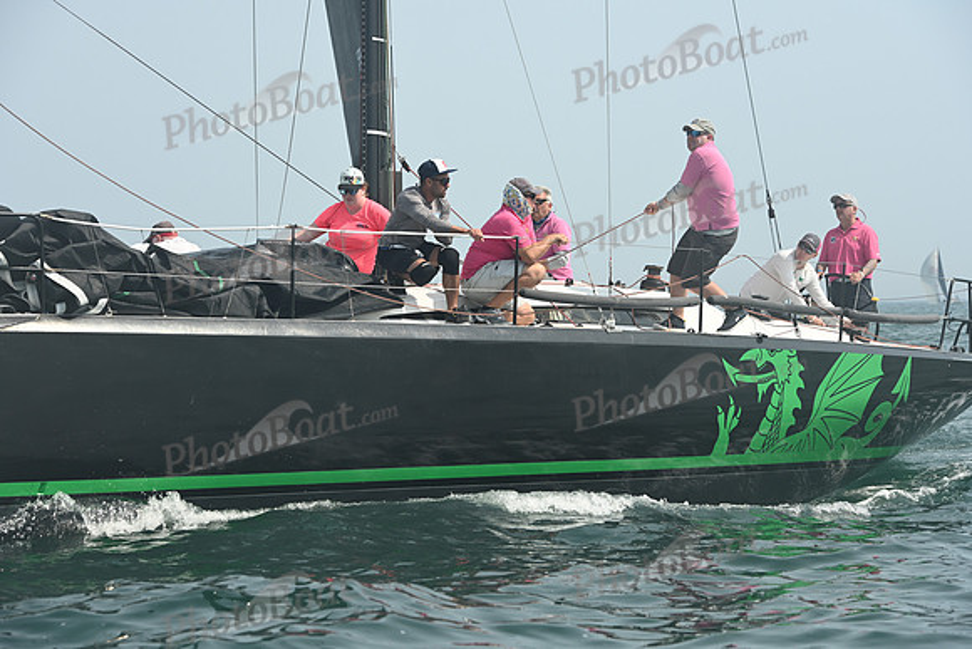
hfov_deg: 17.6
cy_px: 324
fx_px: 3133
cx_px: 486
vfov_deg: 11.8
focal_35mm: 116
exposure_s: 1/1250
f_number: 7.1
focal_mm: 116
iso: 320
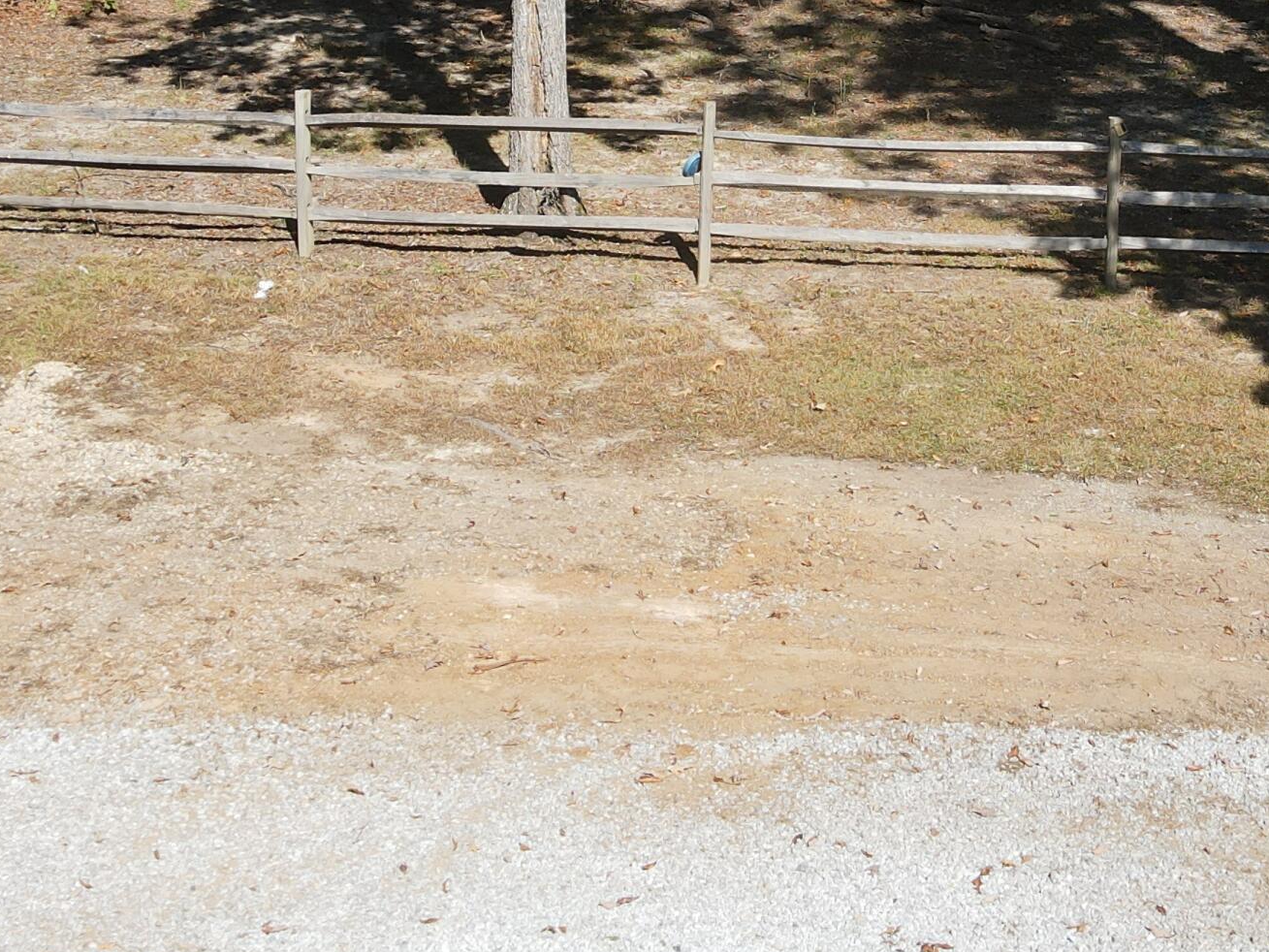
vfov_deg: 25.9
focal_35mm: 55
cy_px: 128
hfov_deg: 34.7
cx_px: 811
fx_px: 2016
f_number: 2.8
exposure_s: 1/500
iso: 100
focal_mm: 4.5
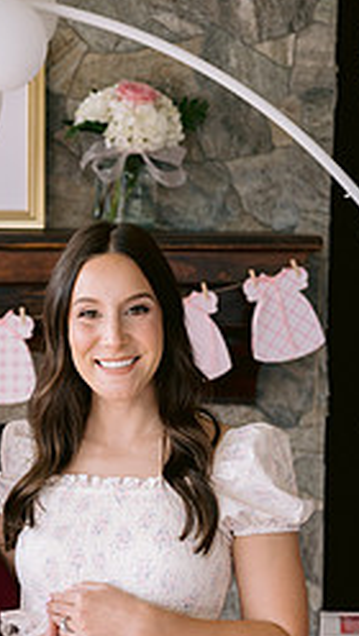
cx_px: 21
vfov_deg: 22.0
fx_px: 1603
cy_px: 539
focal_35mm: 95
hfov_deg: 12.7
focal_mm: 50
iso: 200
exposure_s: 1/500
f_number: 3.5
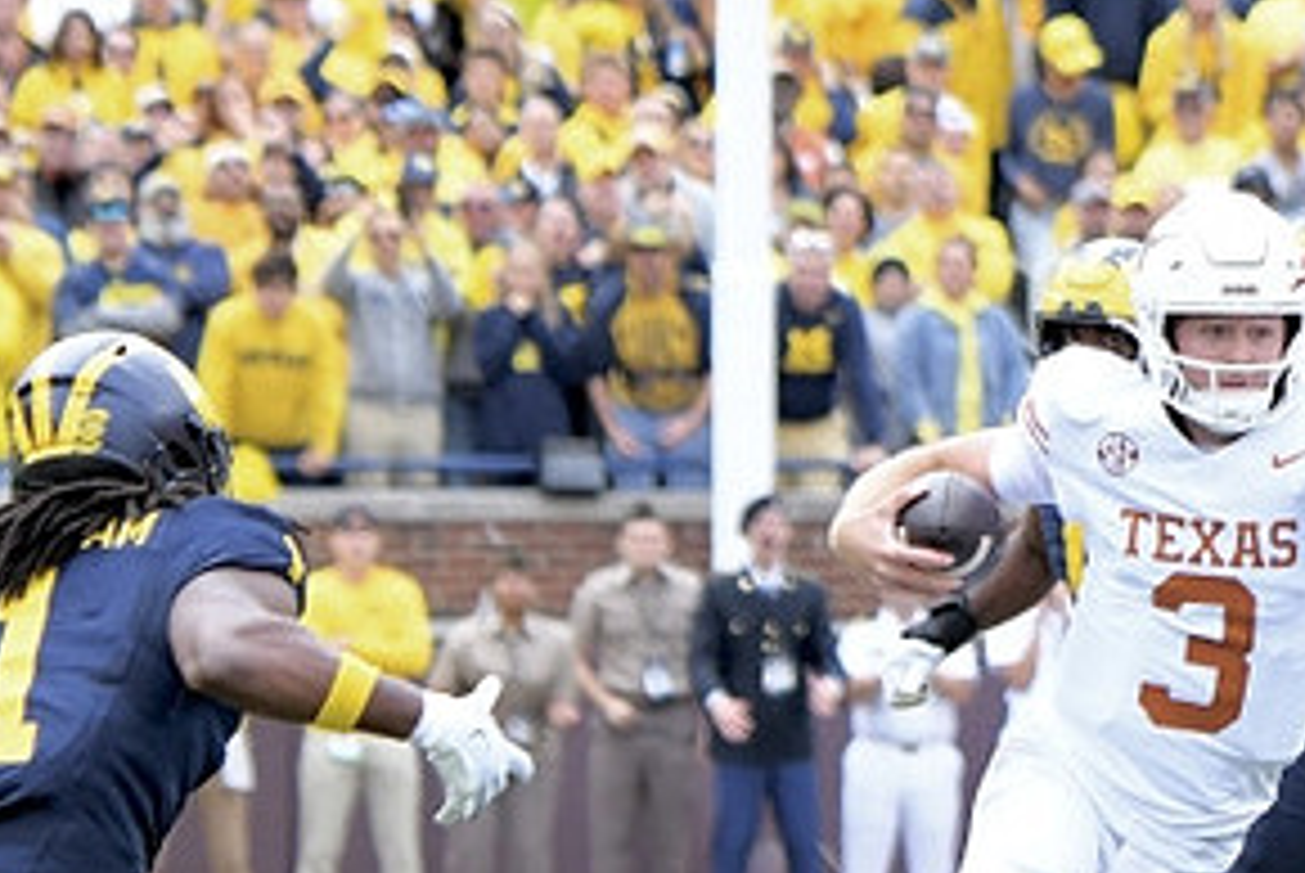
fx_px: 22824
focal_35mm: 629
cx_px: 1107
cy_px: 684
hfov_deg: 3.3
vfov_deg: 2.2
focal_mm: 210
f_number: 5.3
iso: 1000
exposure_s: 1/1250
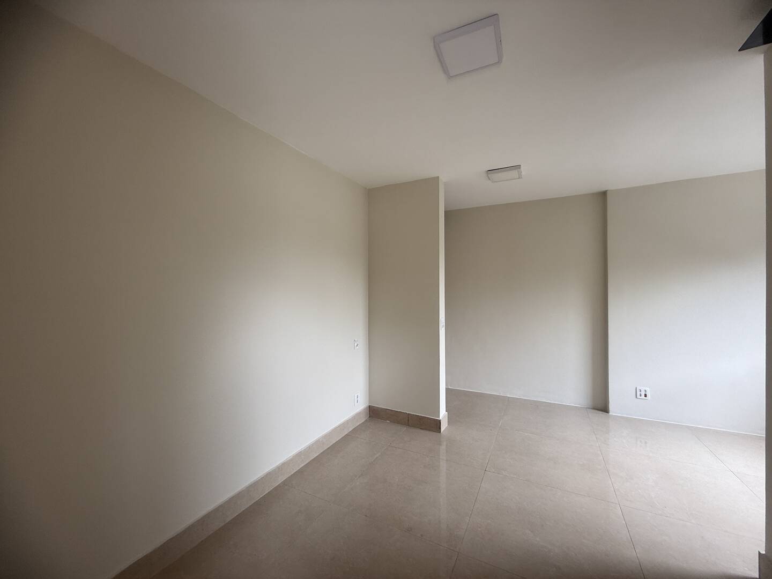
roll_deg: -0.1
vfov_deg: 85.7
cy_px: 290
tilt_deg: +0.8
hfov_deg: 102.1
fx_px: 312
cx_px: 386
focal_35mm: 14
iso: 50
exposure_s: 1/99
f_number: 2.2
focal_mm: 2.22
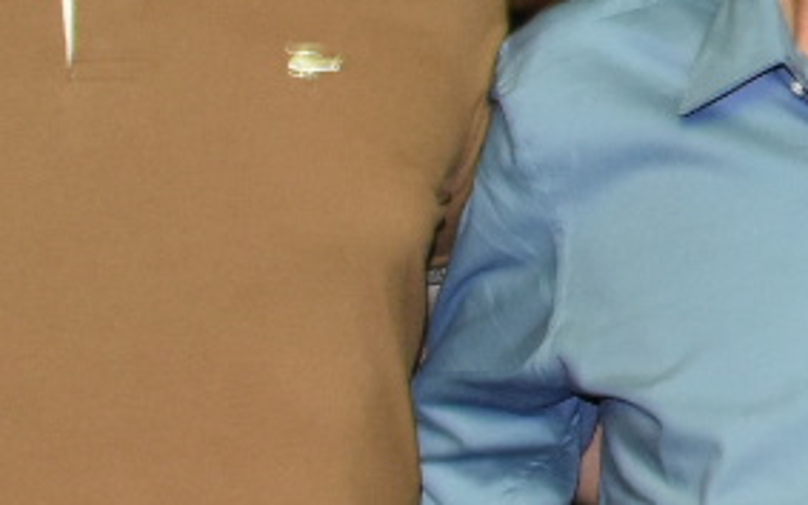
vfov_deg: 7.5
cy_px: 223
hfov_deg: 11.1
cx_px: 1513
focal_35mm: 175
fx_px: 3854
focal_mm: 20
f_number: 5.6
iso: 1600
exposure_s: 1/100
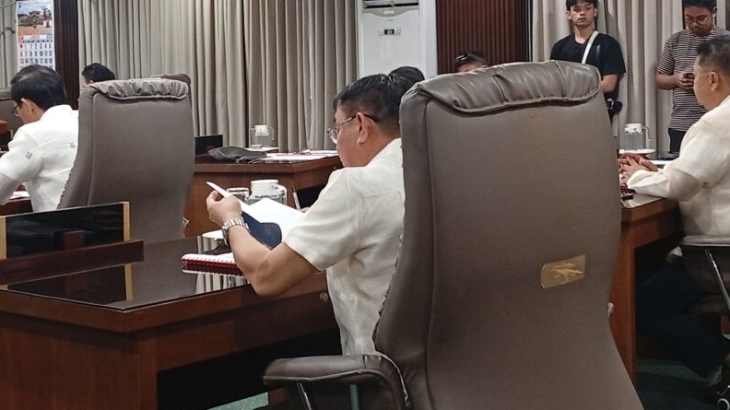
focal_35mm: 67
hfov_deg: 31.4
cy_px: 147
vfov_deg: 17.9
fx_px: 1297
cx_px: 365
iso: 636
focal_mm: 3.98
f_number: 1.8
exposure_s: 1/30
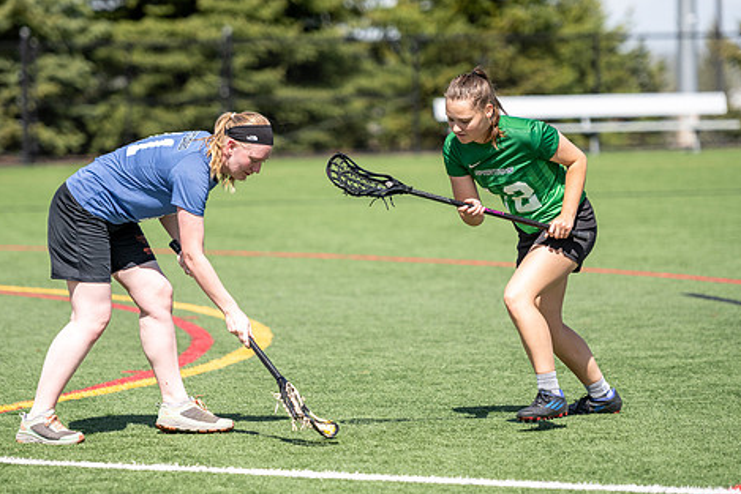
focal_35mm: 198
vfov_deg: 6.9
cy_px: 269
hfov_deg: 10.4
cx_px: 341
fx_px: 4077
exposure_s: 1/2000
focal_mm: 150
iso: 100
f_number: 2.8
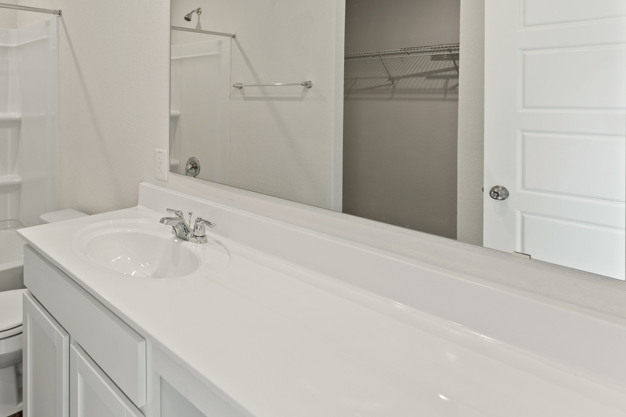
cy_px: 98
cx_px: 147
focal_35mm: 23
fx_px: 400
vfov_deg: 52.4
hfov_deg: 70.3
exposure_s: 1/1.67
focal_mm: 14
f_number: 8
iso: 100
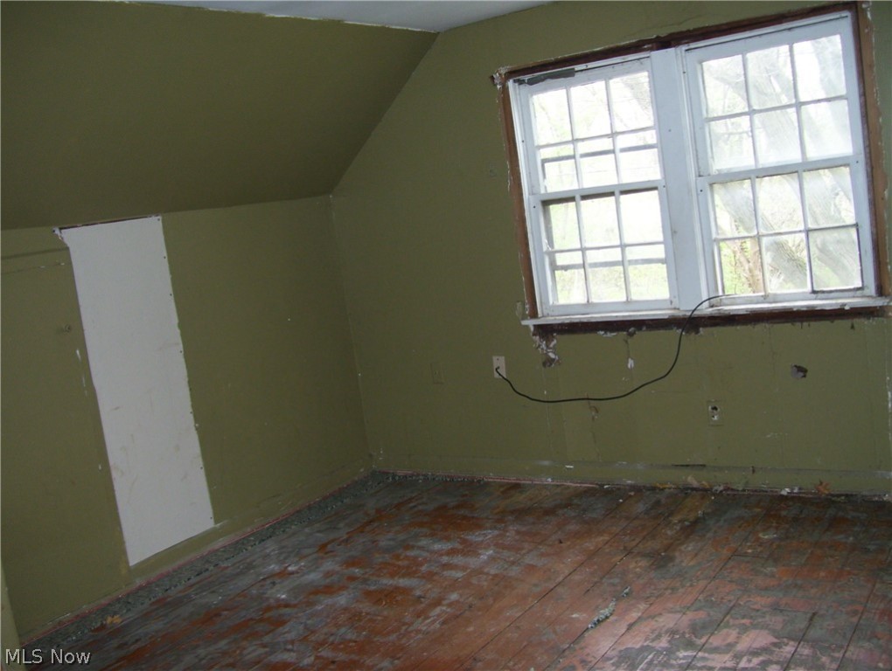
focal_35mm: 36
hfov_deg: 51.3
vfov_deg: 39.7
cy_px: 336
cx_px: 446
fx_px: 929
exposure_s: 1/60
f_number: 2.7
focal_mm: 6
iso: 125
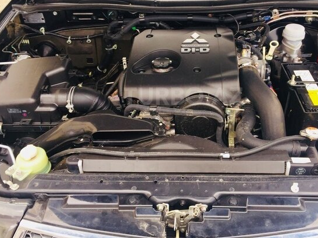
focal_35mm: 35
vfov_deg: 40.5
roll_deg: +1.7
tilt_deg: -33.3
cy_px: 96
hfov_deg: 52.4
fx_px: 321
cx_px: 183
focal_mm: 4.15
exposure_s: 1/50
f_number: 2.2
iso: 32
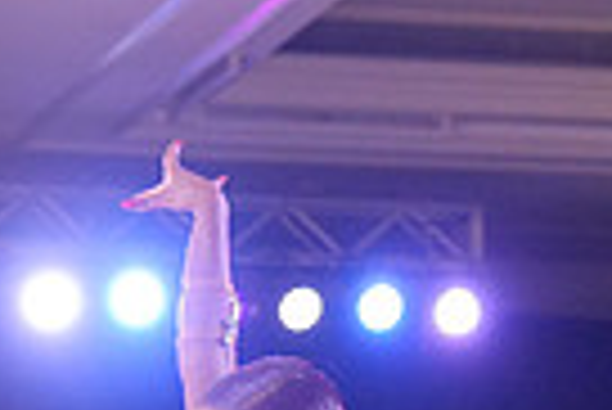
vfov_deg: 4.5
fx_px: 5071
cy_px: 867
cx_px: 441
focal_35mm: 298
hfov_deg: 6.9
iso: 3200
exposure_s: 1/500
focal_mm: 70
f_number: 4
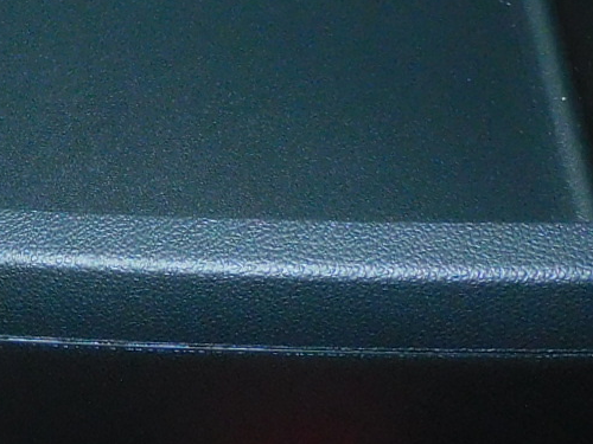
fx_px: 1867
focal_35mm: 109
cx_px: -186
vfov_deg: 13.4
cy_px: -21
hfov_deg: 17.0
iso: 200
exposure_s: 1/30
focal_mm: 4.3
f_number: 3.3
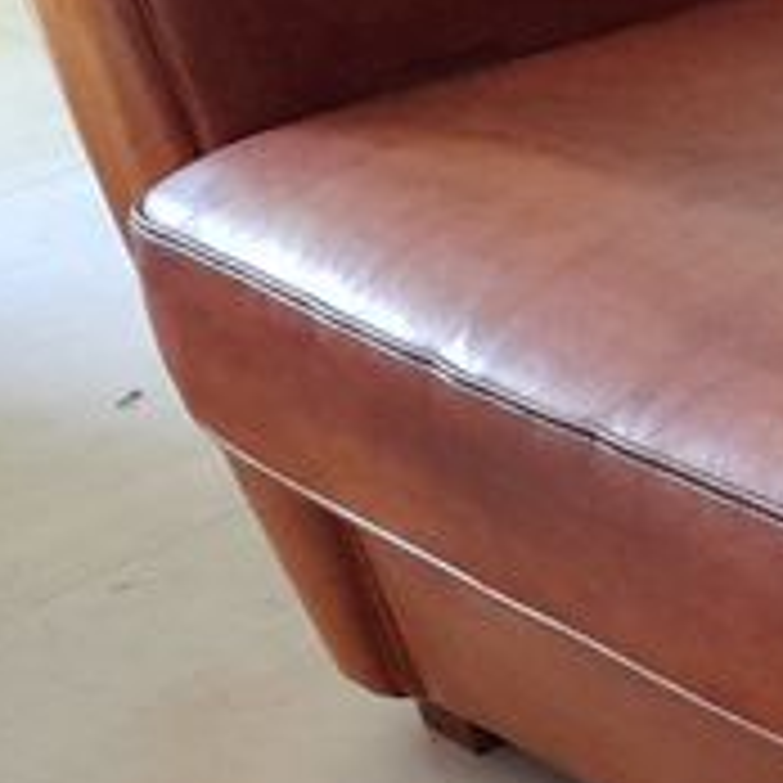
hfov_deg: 11.4
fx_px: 3250
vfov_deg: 13.7
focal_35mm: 127
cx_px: 1868
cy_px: 450
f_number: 2
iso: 500
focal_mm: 4.6
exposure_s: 1/25
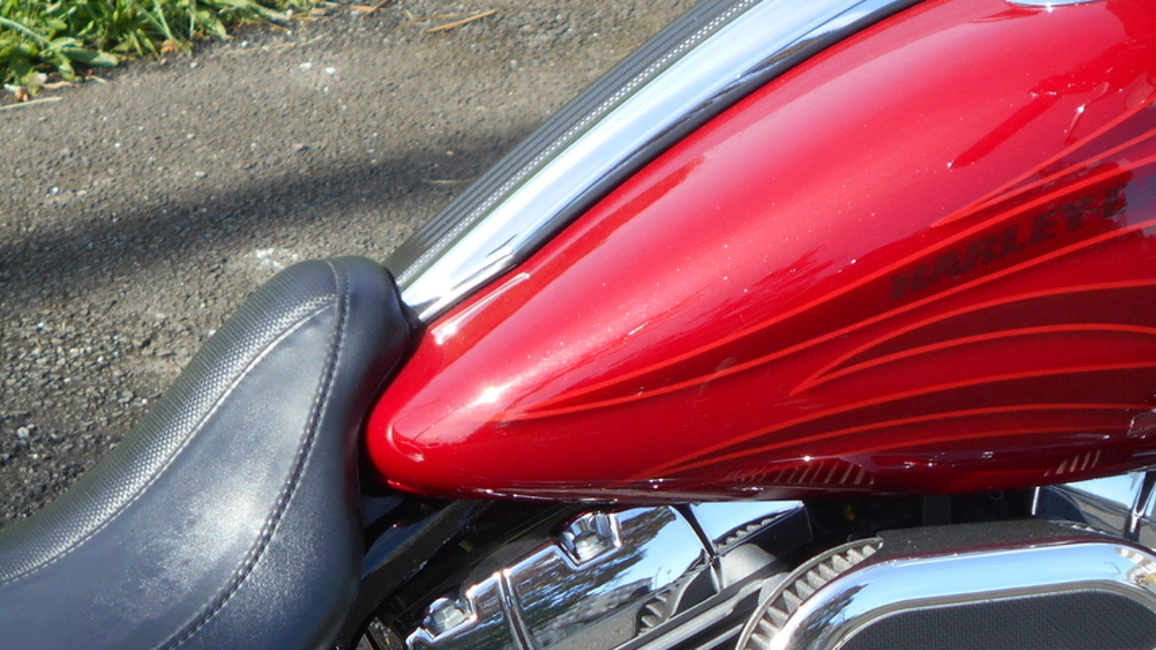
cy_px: 260
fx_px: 3556
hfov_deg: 18.4
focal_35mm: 116
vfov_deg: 10.4
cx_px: 804
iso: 110
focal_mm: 13.5
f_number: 5.8
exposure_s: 1/250
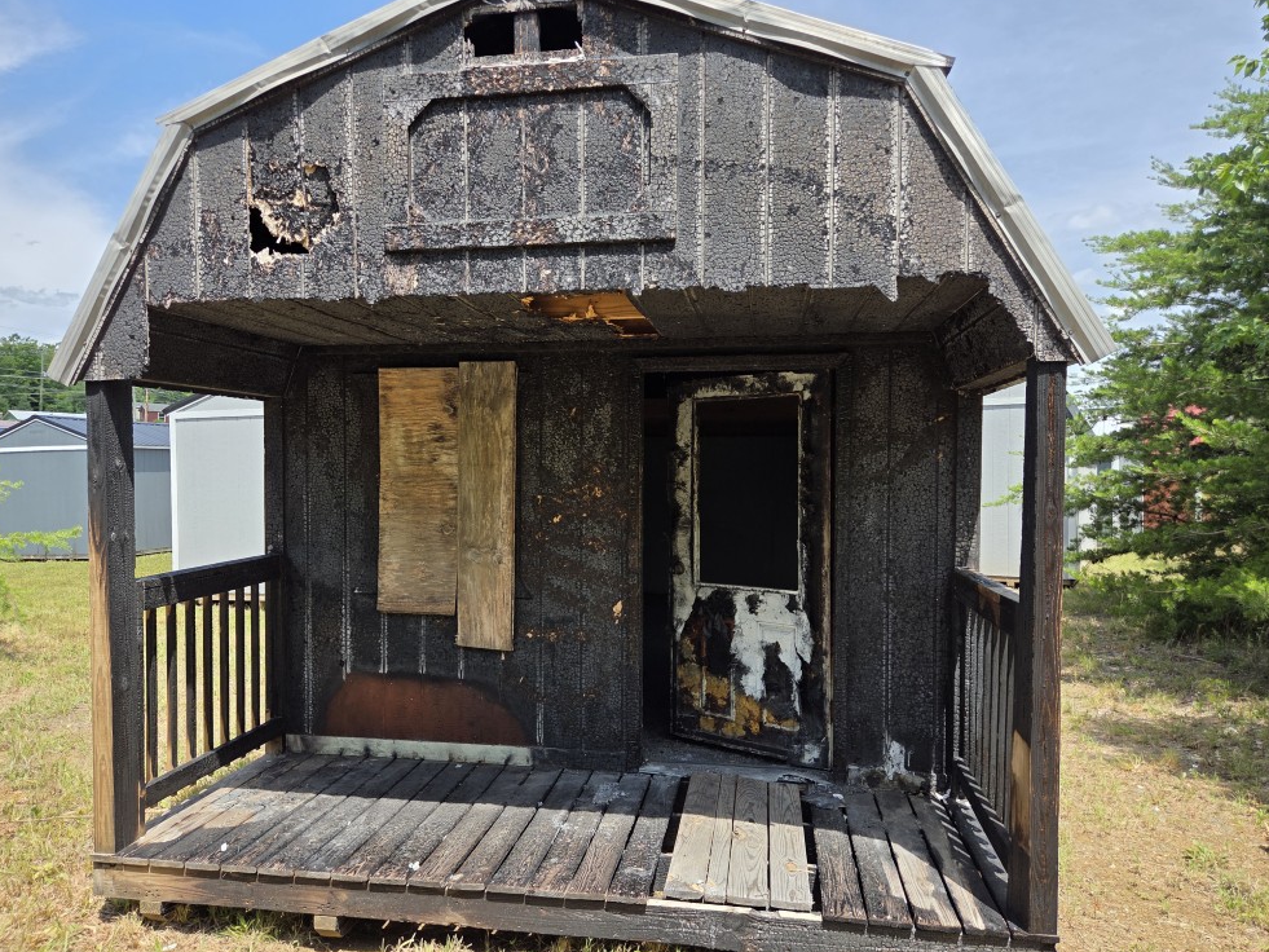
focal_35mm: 24
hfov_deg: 71.6
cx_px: 611
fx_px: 880
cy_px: 490
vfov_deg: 56.8
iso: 80
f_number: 1.8
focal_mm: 5.4
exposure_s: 1/2346
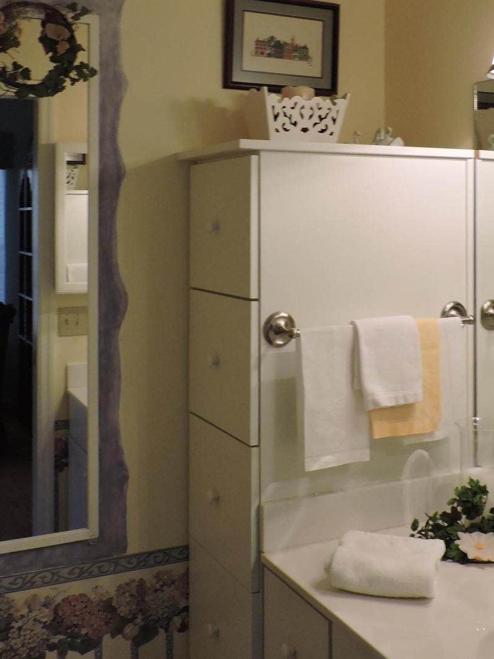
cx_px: 316
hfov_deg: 32.0
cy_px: 198
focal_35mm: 45
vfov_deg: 41.3
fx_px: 856
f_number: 3
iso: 200
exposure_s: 1/30
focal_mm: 4.3
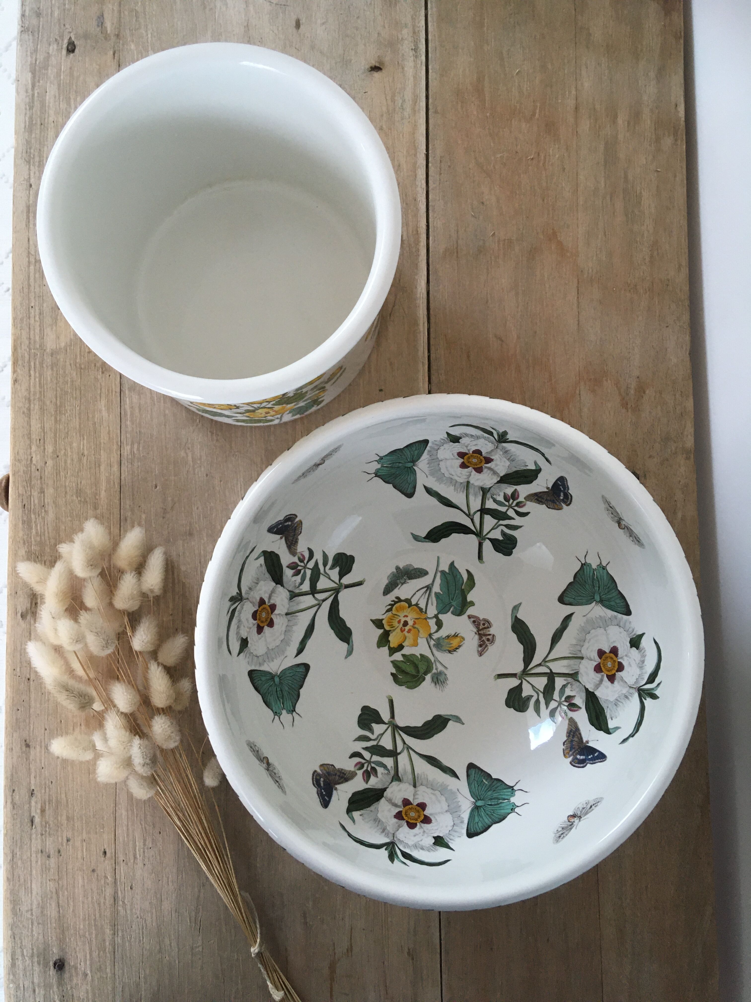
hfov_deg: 48.2
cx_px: 376
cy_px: 501
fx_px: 839
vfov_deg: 61.7
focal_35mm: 29
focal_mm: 4.15
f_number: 2.2
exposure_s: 1/33
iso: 64
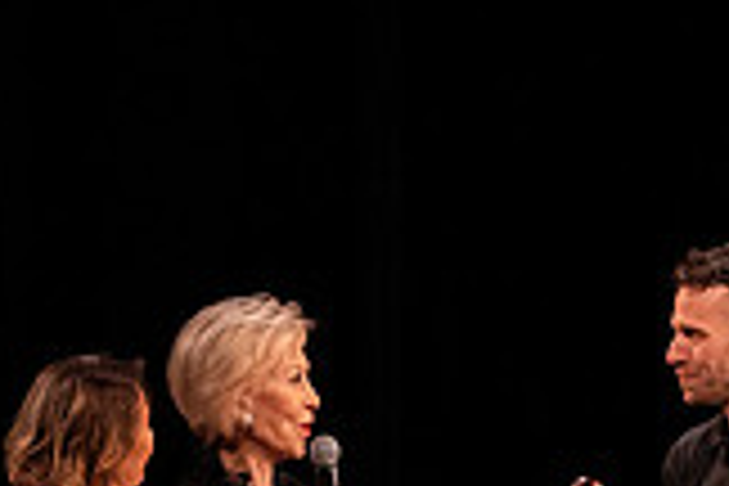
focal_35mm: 1085
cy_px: 817
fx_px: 21970
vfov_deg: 1.3
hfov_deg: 1.9
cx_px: 198
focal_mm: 303
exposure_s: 1/320
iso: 12800
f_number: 10
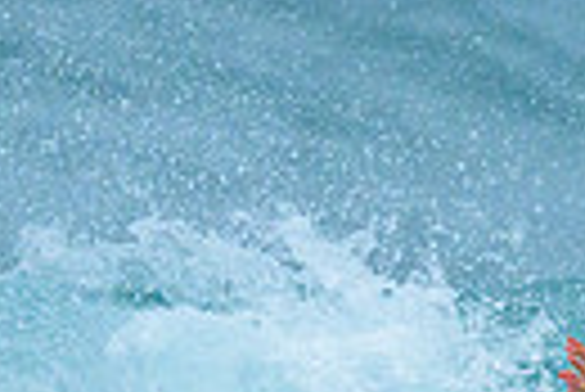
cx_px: 1034
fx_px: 79908
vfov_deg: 0.3
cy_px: 504
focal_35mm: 4912
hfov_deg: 0.4
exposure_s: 1/2500
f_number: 6.3
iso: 1250
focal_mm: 800
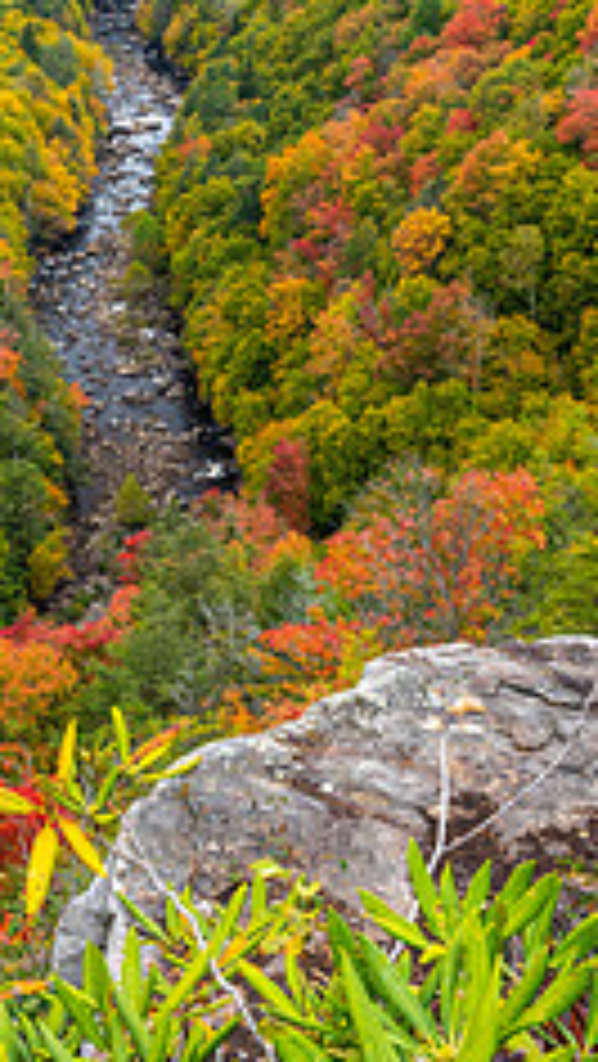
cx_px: 166
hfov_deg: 17.2
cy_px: 459
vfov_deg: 30.1
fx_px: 1970
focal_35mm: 70
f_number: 13
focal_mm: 35
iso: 400
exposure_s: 1/45
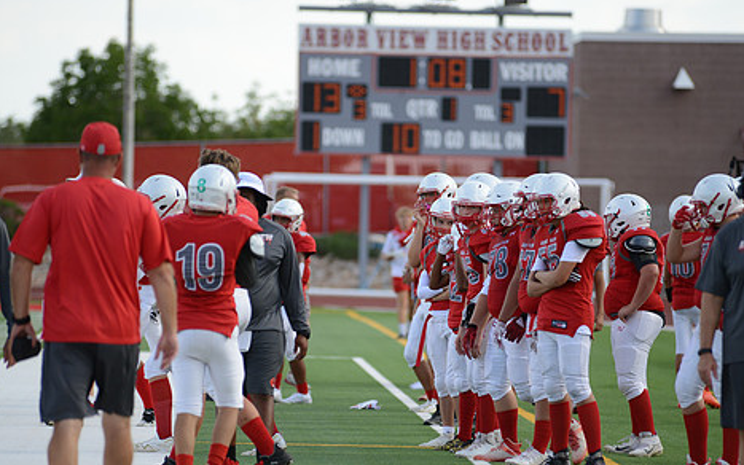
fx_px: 5131
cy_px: 278
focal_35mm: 253
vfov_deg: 5.2
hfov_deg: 8.3
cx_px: 392
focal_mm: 200
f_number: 2.8
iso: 560
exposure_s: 1/4000
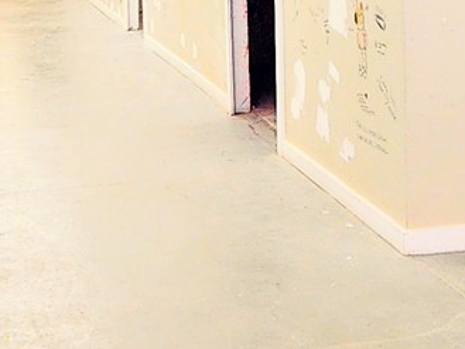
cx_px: 257
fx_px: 1088
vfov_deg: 17.6
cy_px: -38
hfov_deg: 24.1
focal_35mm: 81
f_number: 2.2
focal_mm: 2.2
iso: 125
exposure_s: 1/60
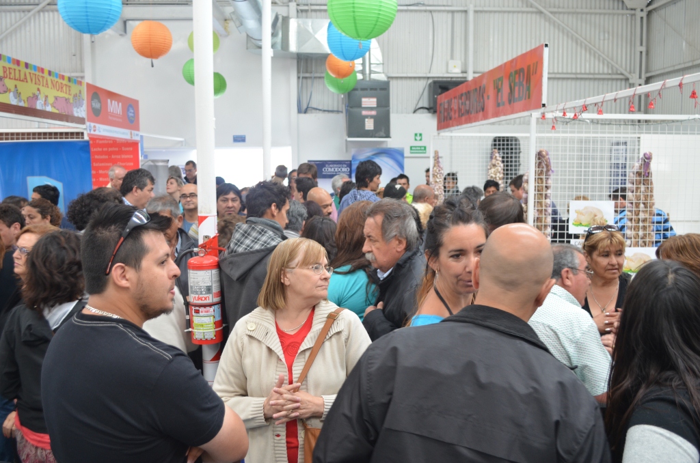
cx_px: 350
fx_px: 698
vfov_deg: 36.7
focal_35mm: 36
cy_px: 232
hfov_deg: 53.2
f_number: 5
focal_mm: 24
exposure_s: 1/30
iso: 400
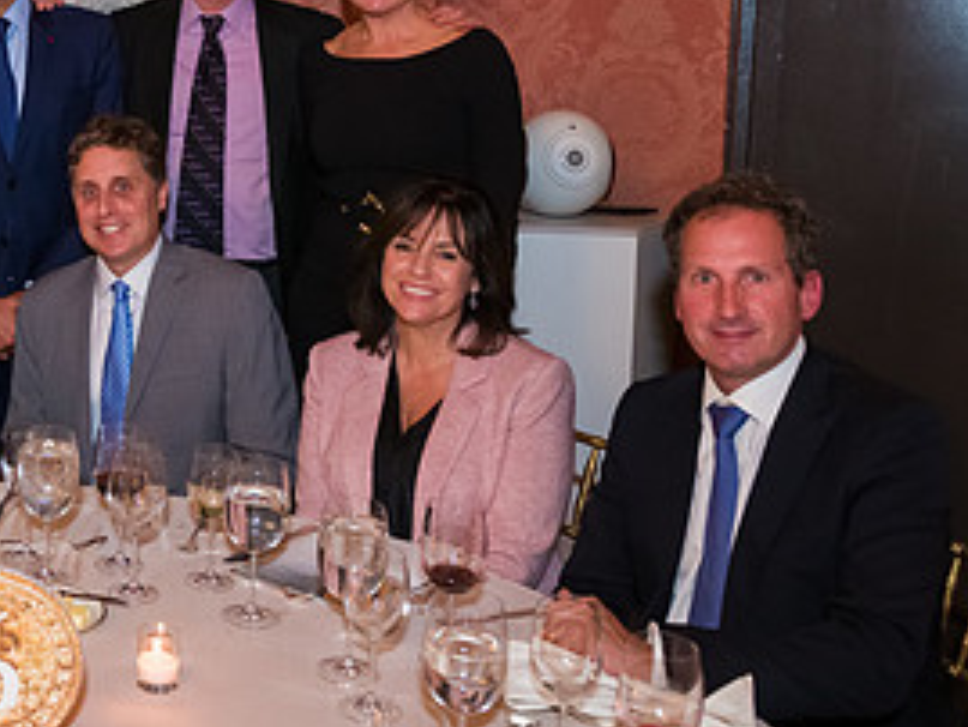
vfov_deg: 25.5
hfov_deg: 32.3
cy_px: 110
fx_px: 1567
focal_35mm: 56
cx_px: 65
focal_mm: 27
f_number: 5
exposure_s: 1/80
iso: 3200
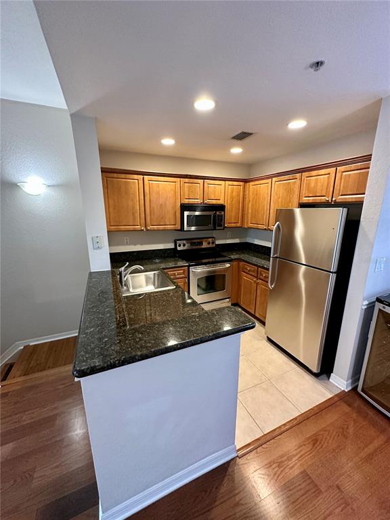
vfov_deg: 102.1
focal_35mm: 14
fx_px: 210
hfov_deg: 85.7
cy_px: 260
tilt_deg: -14.2
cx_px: 195
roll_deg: +0.5
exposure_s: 1/60
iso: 500
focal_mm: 2.22
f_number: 2.2
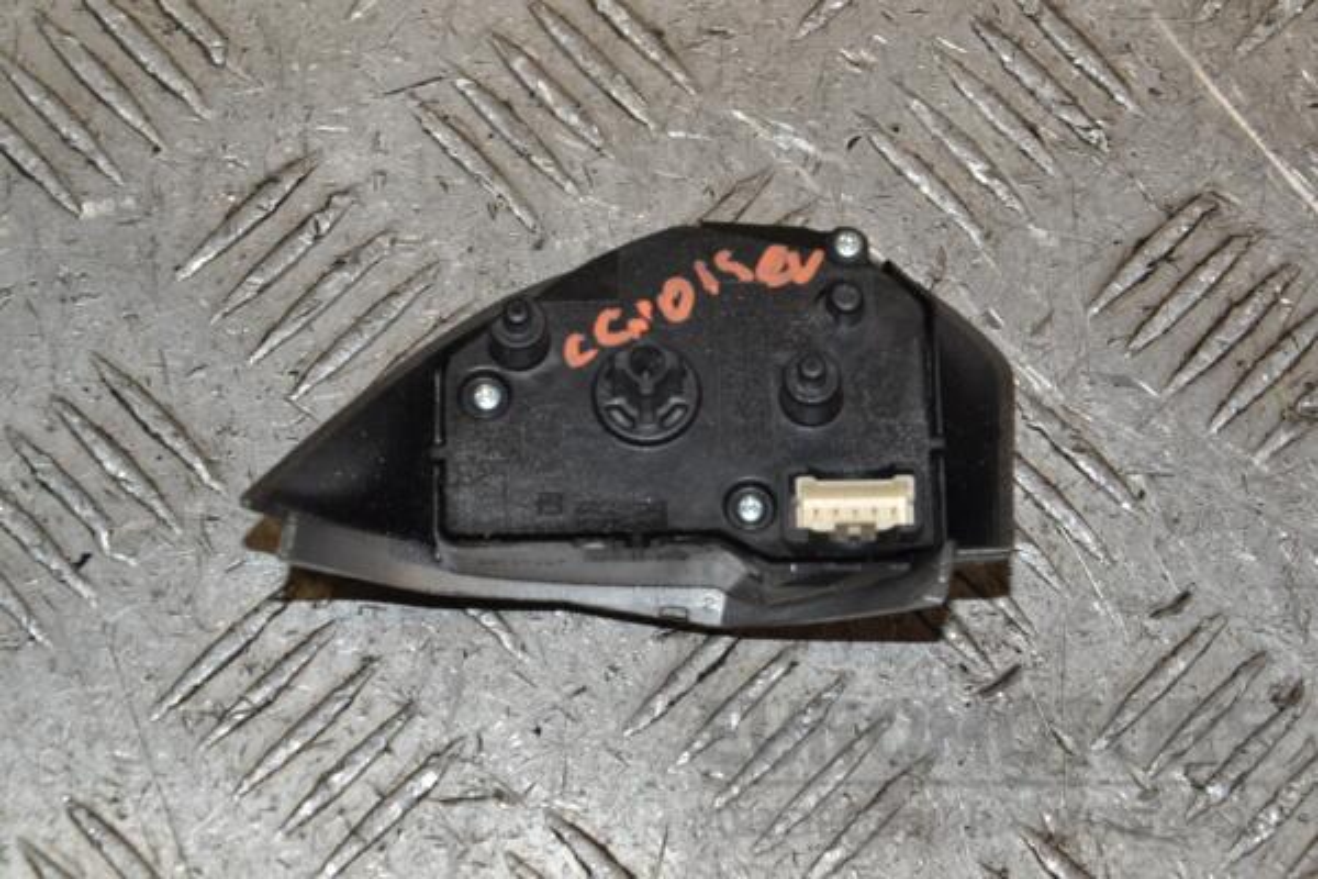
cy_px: 440
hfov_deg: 19.5
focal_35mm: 105
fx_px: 3844
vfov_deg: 13.0
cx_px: 659
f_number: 11
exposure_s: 1/200
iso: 800
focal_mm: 70
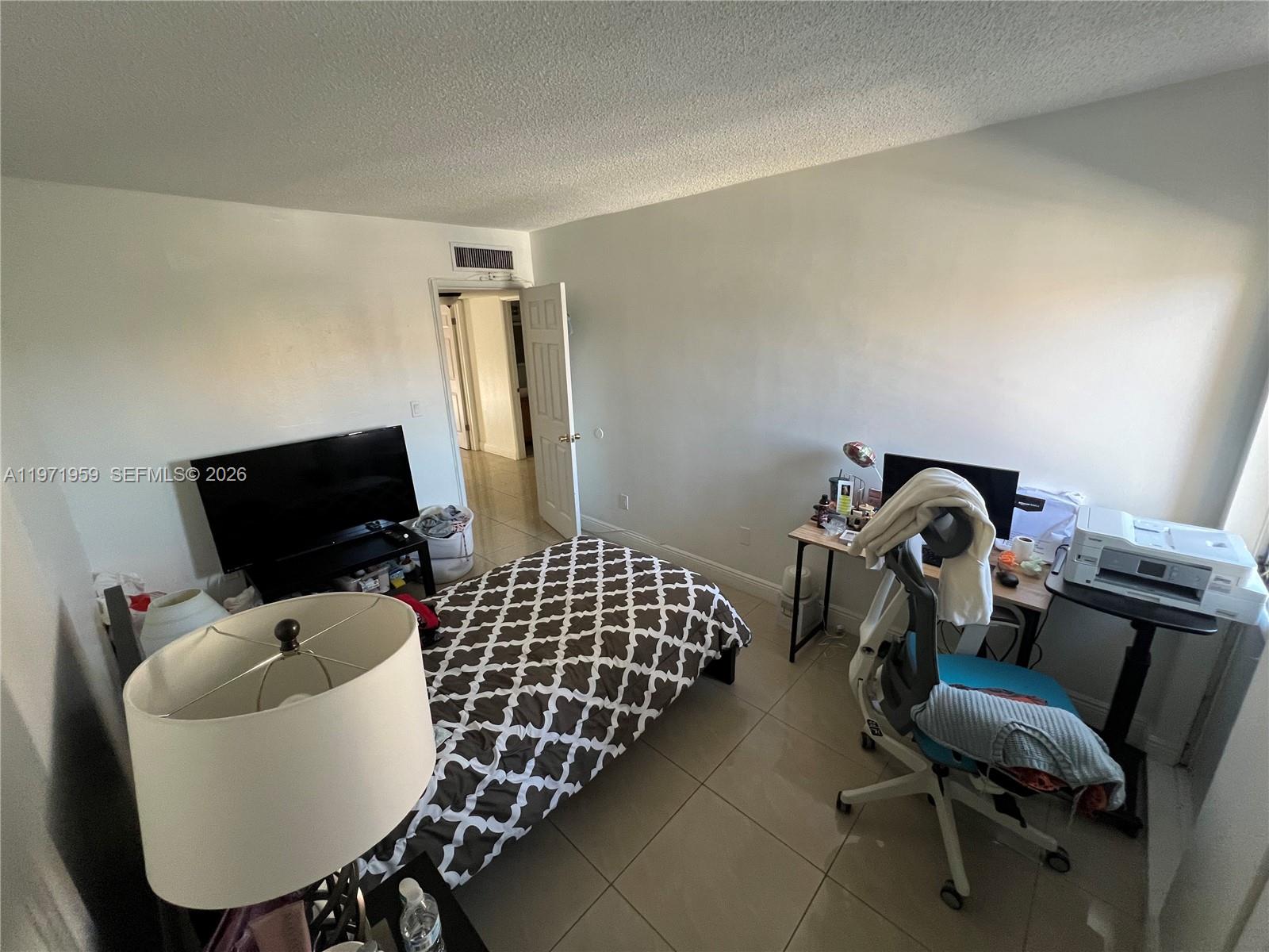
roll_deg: +1.6
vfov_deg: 89.9
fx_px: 477
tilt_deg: -18.7
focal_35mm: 13
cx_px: 634
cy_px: 476
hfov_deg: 106.2
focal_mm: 1.57
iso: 250
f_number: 1.8
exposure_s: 1/63
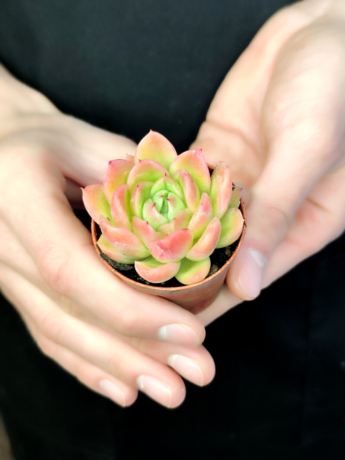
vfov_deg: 73.9
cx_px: 172
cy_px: 230
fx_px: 306
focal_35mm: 23
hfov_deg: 58.9
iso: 1209
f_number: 1.69
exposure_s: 1/50
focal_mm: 7.01
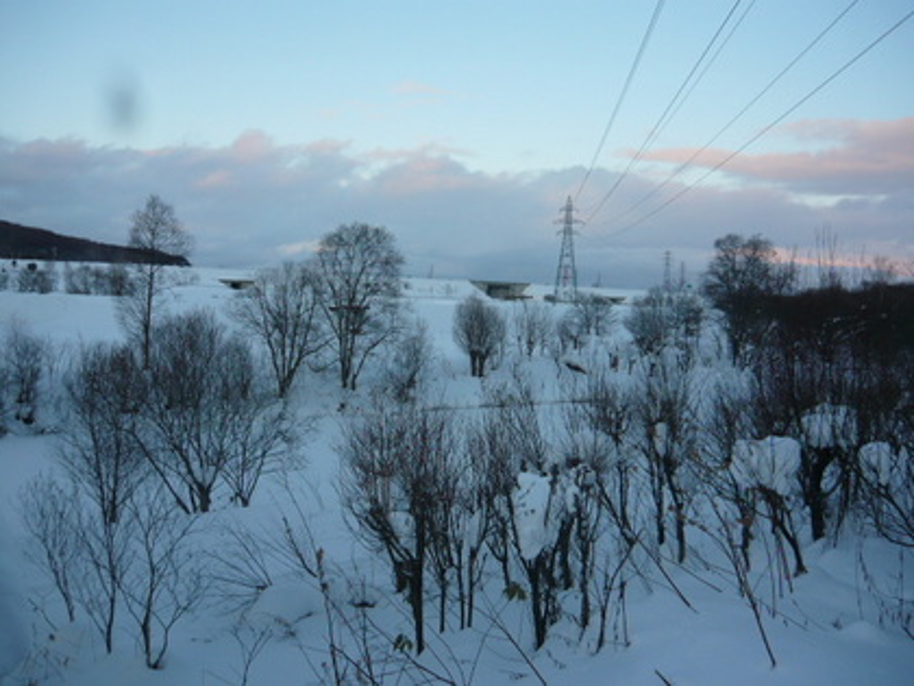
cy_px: 343
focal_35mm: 33
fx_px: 871
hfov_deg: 55.4
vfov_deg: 42.9
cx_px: 457
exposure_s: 1/200
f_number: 2.8
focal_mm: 5.5
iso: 100
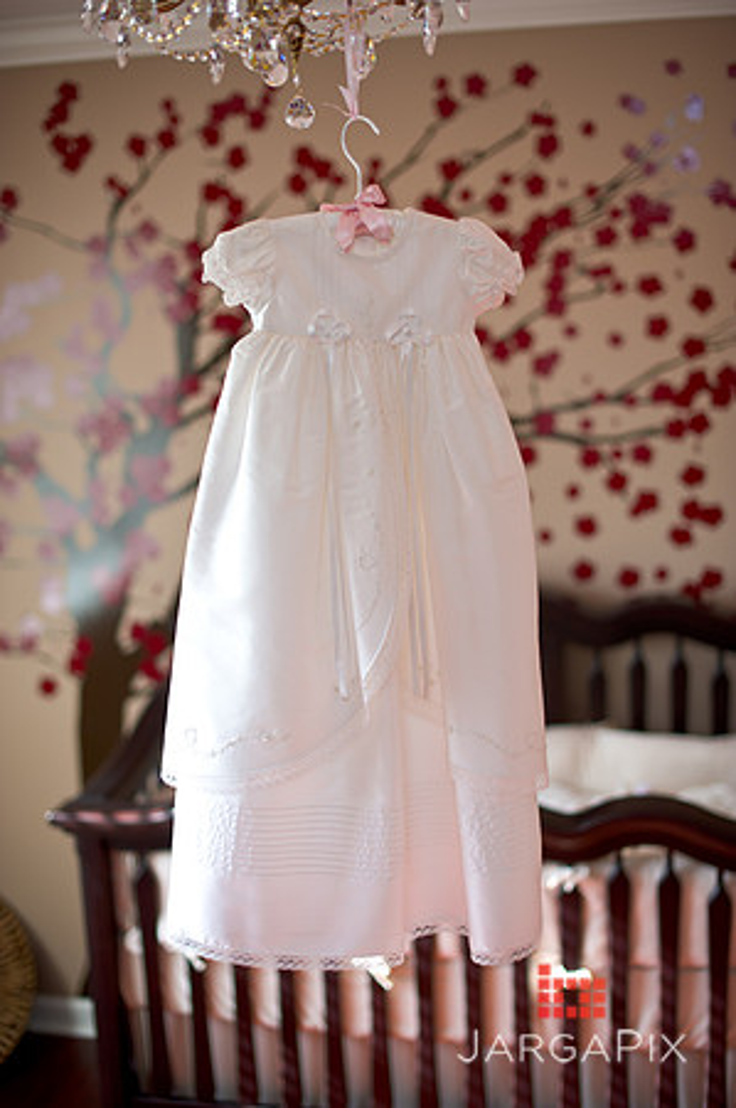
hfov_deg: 26.9
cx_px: 368
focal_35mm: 50
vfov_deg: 39.6
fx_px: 1537
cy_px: 554
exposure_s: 1/250
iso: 200
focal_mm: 50
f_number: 2
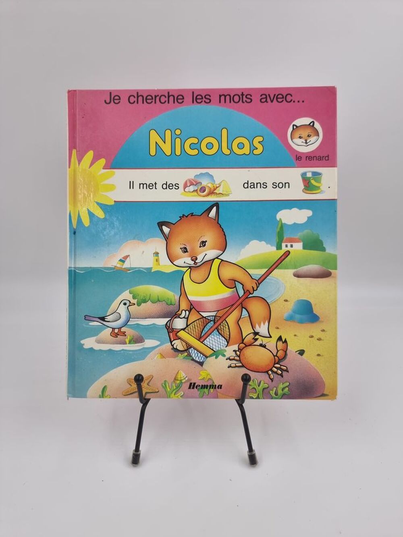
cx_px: 202
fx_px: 372
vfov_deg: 71.6
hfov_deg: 56.8
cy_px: 268
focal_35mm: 24
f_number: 1.8
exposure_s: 1/120
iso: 50
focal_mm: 6.7
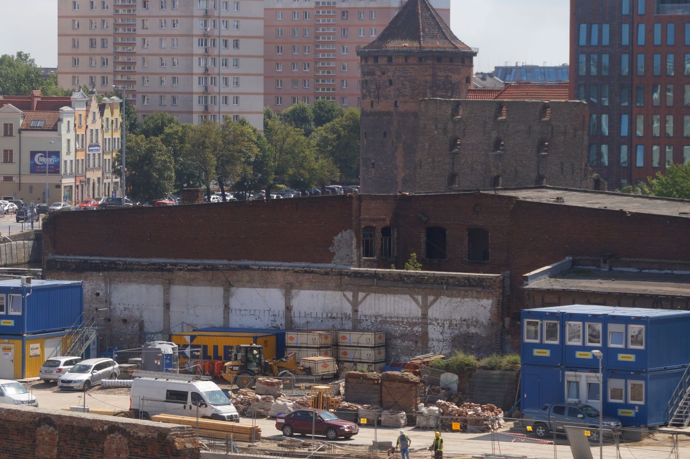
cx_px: 376
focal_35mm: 167
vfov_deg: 8.2
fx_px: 3194
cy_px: 153
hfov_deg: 12.3
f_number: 5.6
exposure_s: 1/400
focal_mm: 75
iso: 100
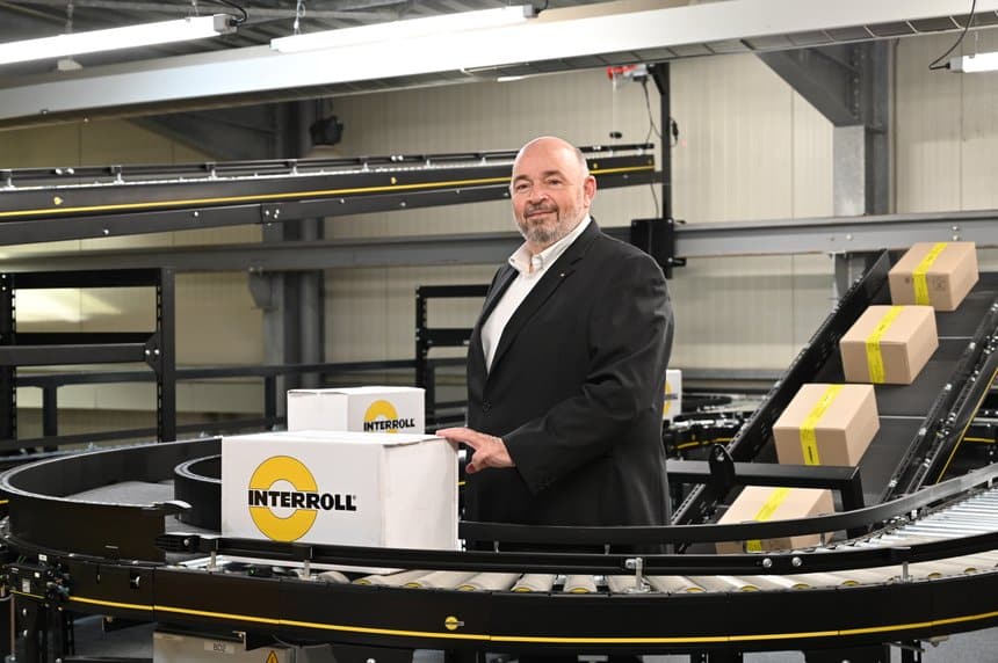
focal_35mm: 51
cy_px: 332
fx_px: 1413
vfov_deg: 26.4
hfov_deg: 38.9
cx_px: 499
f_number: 4
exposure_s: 1/125
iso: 1400
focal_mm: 51
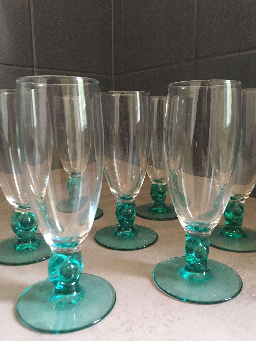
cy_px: 172
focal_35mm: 30
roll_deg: +0.4
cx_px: 125
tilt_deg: -11.2
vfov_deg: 60.0
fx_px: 296
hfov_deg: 46.8
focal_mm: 4.15
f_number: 2.2
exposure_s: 1/25
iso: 200
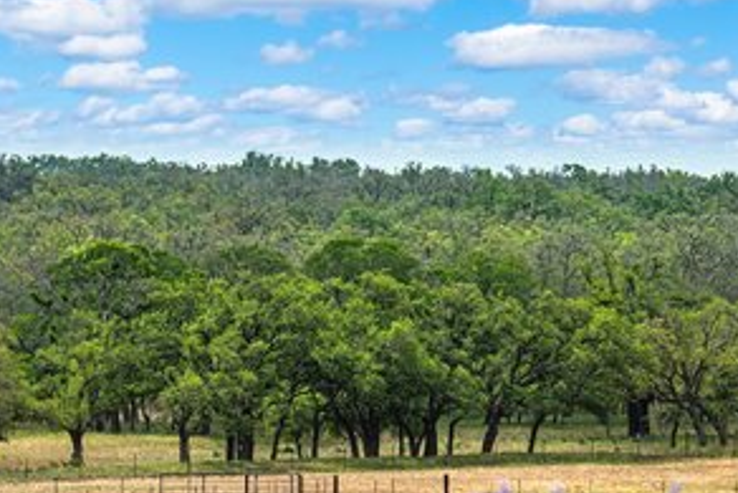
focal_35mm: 438
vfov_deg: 3.1
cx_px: 382
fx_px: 8983
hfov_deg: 4.7
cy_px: 327
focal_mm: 200
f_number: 9
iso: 100
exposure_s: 1/320
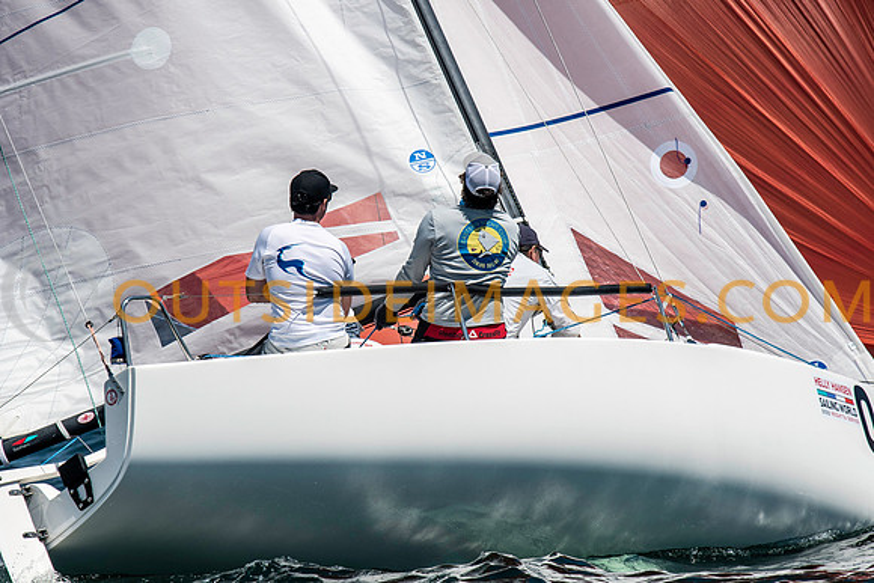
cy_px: 292
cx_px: 437
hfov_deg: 4.6
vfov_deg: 3.1
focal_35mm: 450
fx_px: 10927
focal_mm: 300
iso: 320
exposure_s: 1/4000
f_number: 5.6
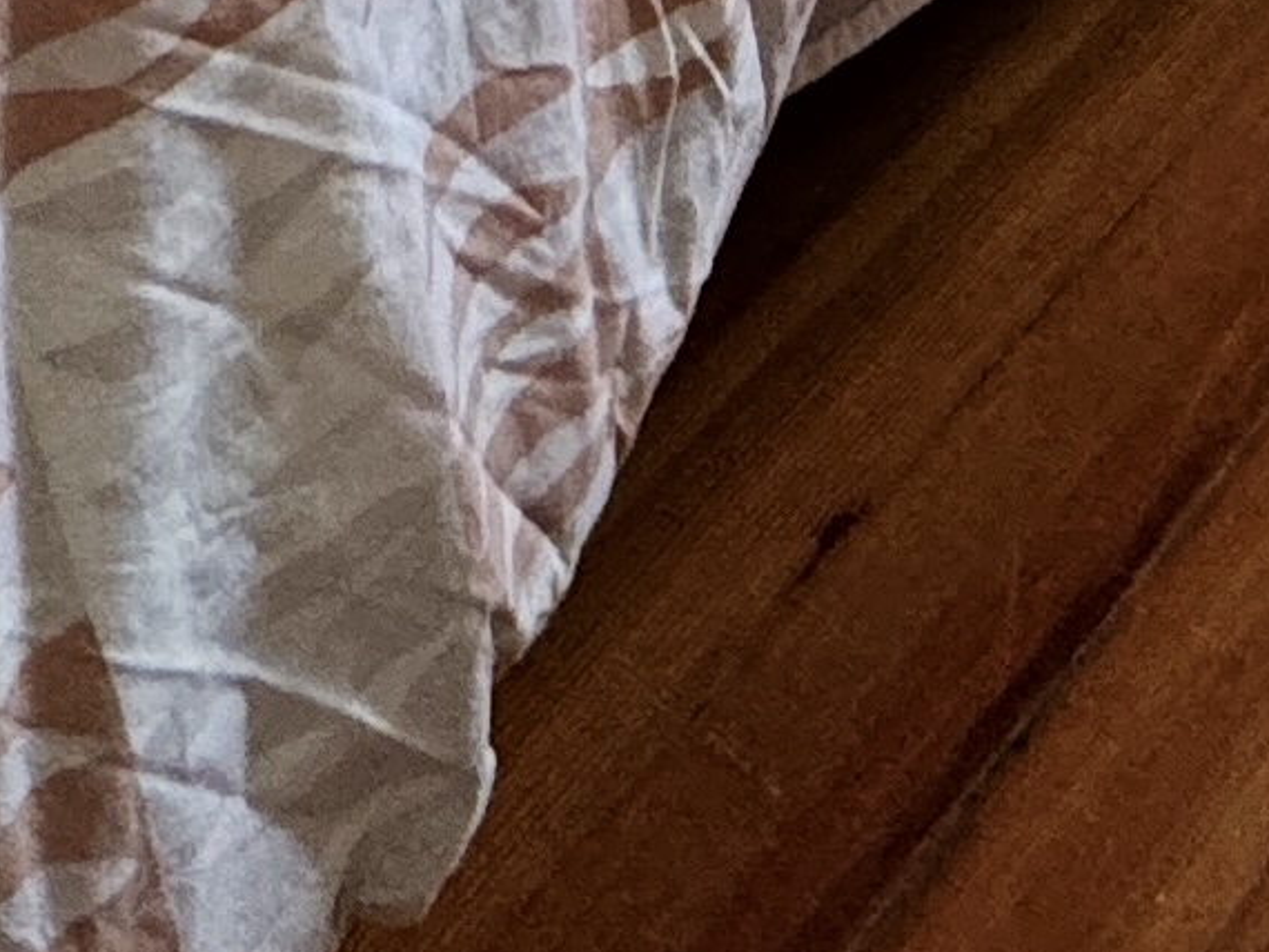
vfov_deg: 9.3
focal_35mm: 99
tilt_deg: -6.1
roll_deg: +0.4
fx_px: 3631
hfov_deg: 19.7
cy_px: -2396
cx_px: 387
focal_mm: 2.22
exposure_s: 1/99
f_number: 2.2
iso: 200
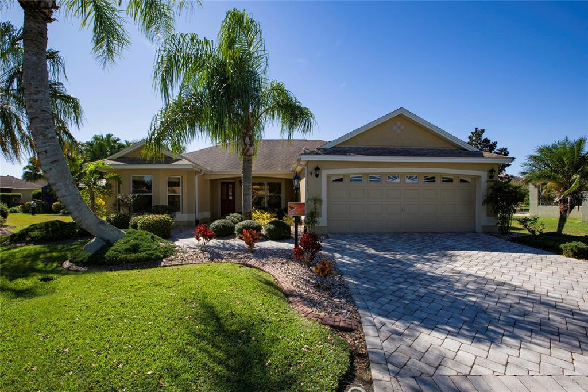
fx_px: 261
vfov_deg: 73.7
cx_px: 294
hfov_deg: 96.8
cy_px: 196
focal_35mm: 16
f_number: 8
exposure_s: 1/500
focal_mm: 16
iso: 400
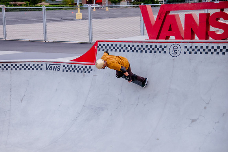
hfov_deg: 24.0
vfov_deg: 16.2
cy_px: 84
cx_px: 81
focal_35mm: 84
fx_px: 534
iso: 2500
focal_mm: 65
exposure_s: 1/400
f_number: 4
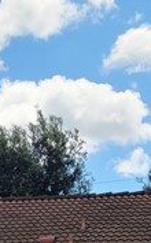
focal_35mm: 172
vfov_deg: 11.5
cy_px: 397
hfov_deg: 7.5
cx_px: -30
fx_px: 1137
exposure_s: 1/641
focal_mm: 5.9
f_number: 2
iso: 25
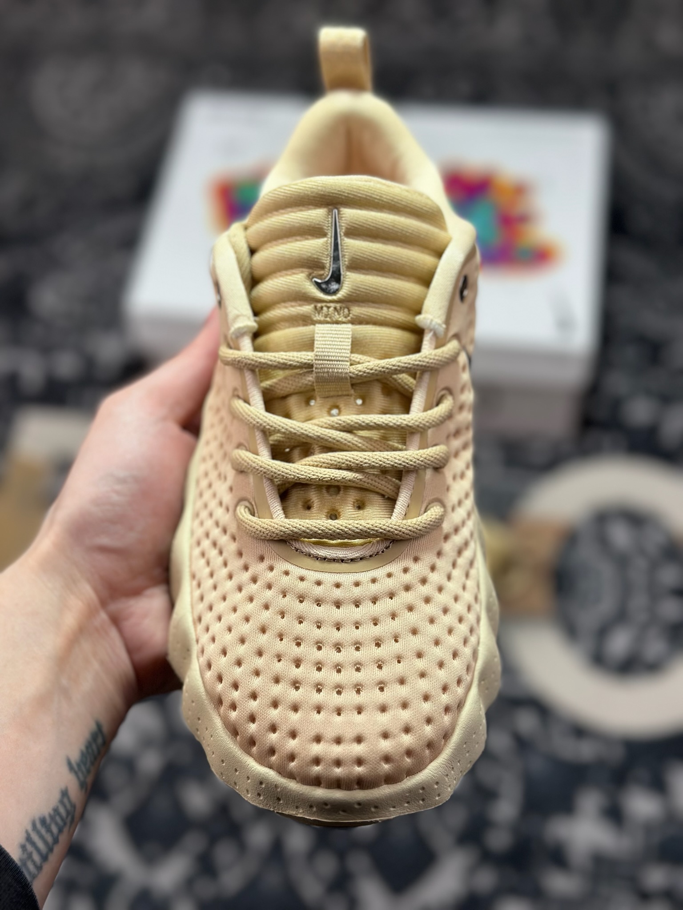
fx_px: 1263
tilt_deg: -56.3
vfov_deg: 39.7
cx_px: 342
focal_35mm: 48
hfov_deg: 30.3
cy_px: 455
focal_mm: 6.86
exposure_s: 1/1199
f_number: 1.78
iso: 80
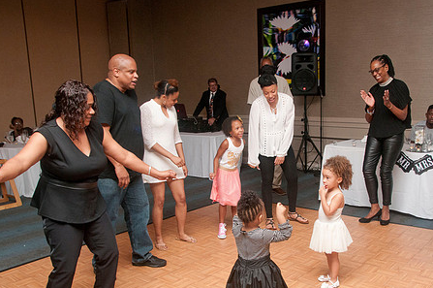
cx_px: 254
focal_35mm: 35
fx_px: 421
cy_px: 185
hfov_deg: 54.2
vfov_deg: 37.5
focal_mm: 18
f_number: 5.6
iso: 800
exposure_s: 1/125
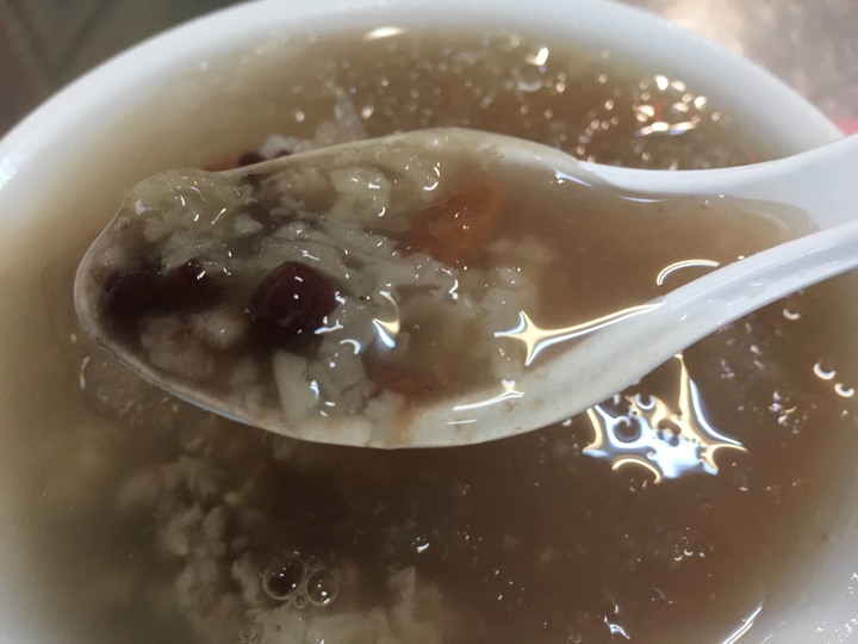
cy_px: 322
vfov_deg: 48.2
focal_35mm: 29
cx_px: 429
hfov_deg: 61.7
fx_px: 719
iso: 100
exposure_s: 1/30
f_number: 2.2
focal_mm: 4.15
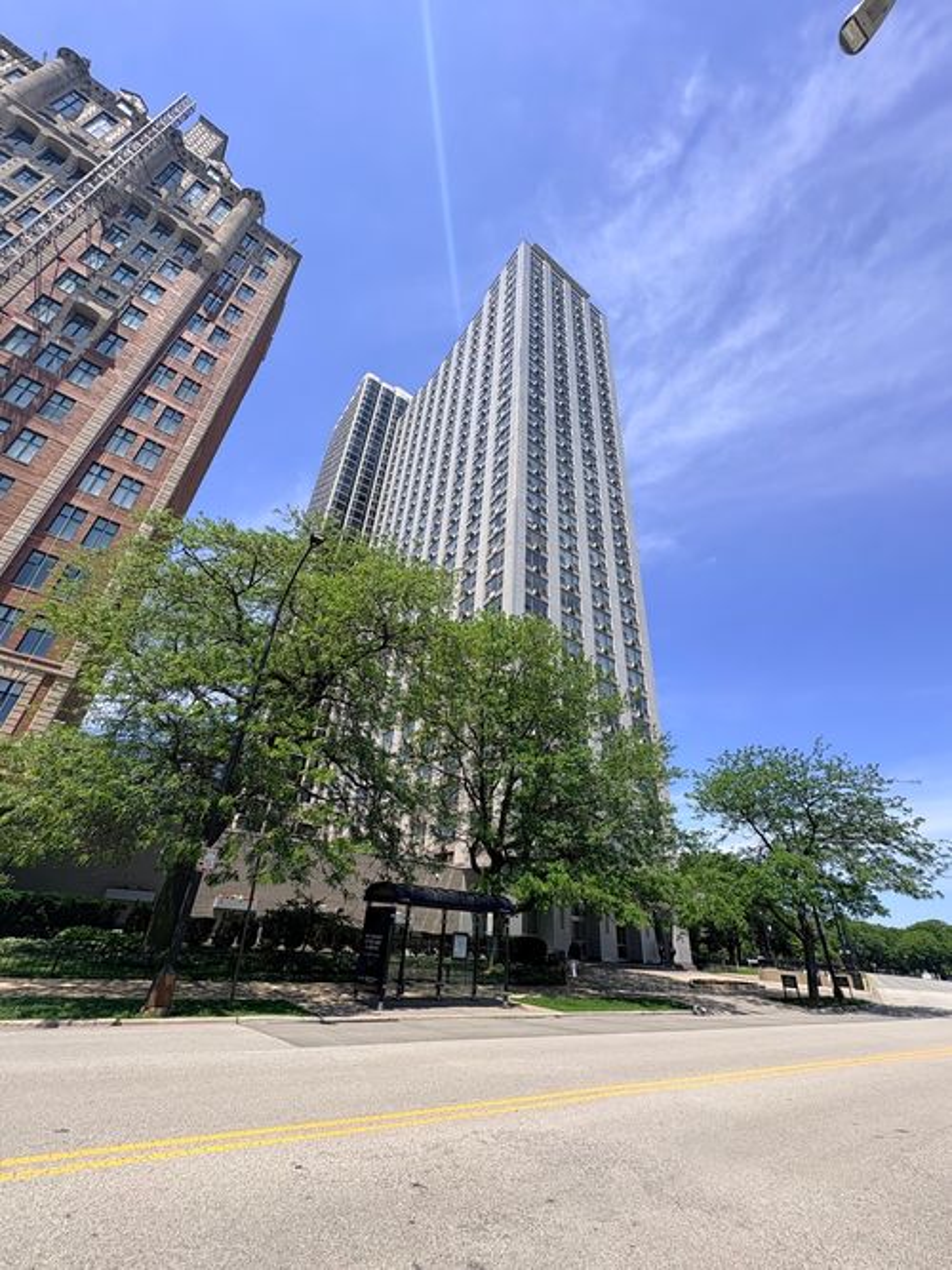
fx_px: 514
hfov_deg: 85.7
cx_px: 476
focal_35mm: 14
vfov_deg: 102.1
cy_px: 635
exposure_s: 1/1395
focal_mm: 2.22
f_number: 2.2
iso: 50
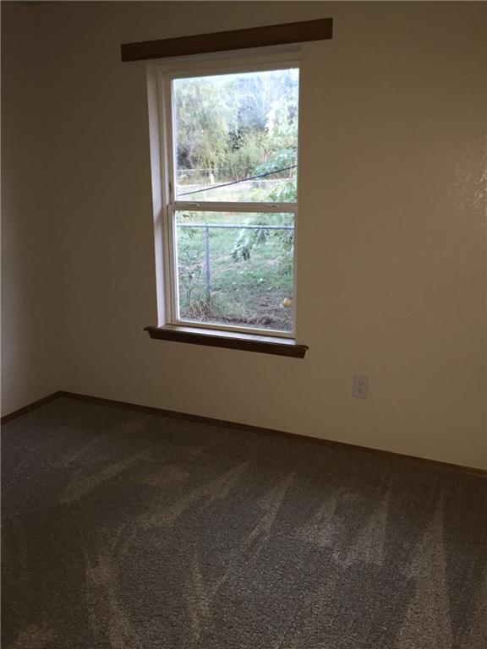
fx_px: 544
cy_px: 324
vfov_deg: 61.7
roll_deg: +0.5
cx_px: 244
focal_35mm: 29
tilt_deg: -12.4
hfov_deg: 48.2
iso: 125
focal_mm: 4.15
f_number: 2.2
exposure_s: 1/17
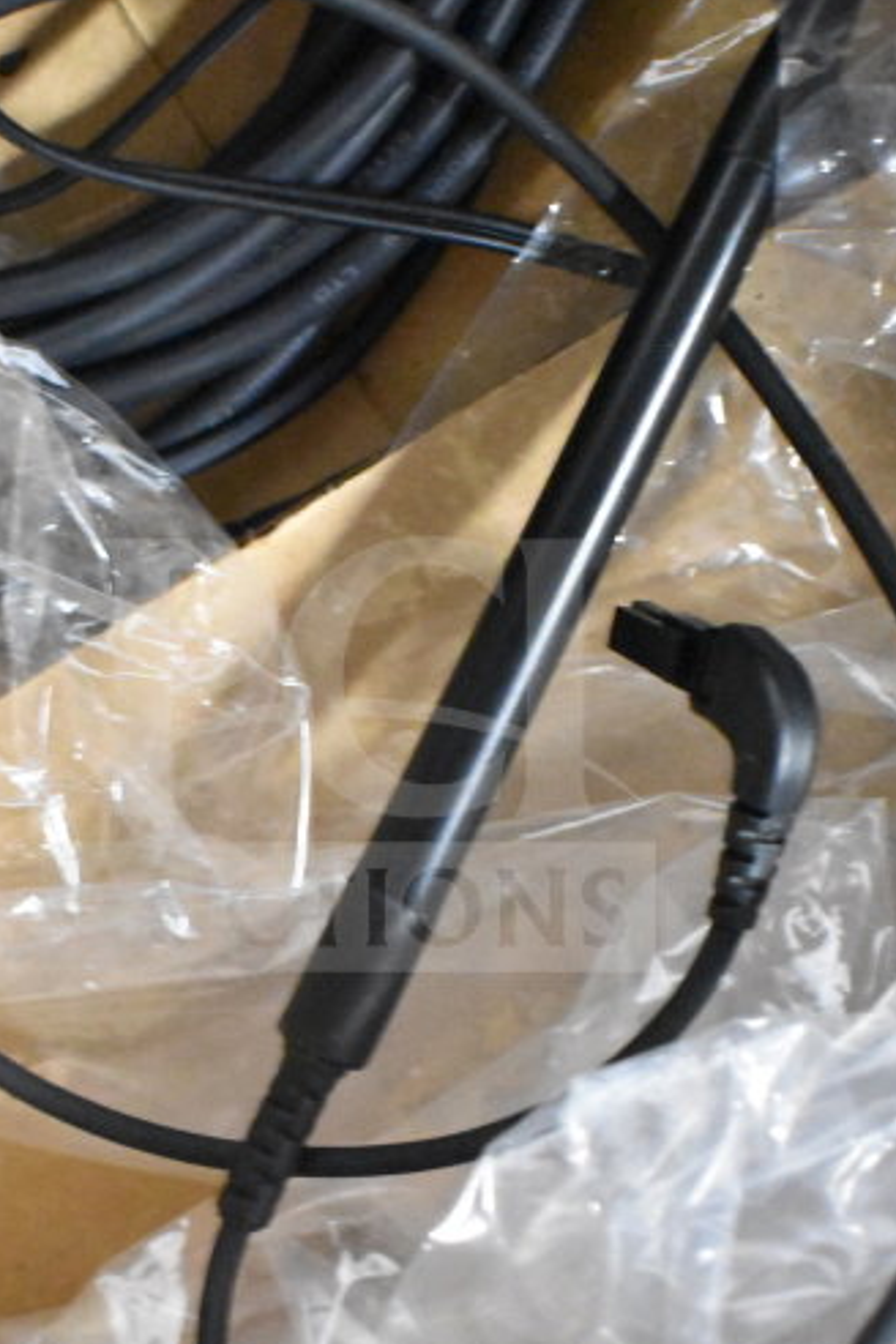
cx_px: 347
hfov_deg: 20.3
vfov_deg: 30.0
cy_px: 755
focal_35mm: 67
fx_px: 2501
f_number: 4
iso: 11400
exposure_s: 1/40
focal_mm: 24
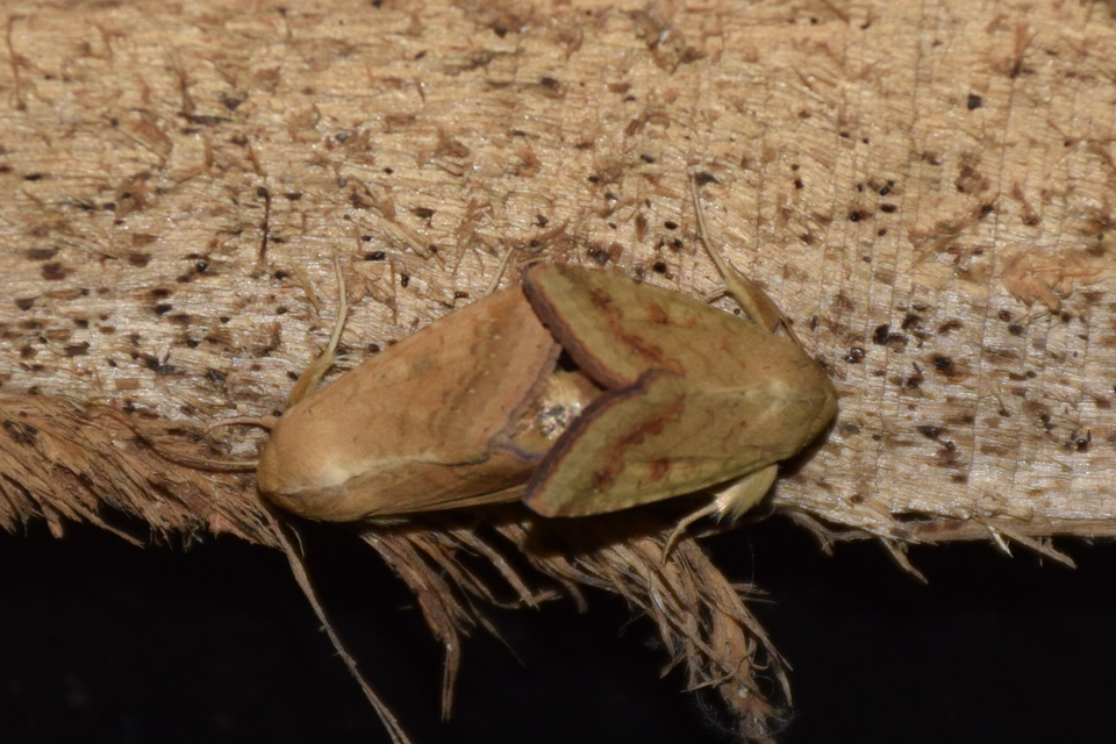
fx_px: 6509
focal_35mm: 210
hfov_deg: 9.8
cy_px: 372
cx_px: 558
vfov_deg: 6.5
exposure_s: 1/60
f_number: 5.6
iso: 320
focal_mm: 140
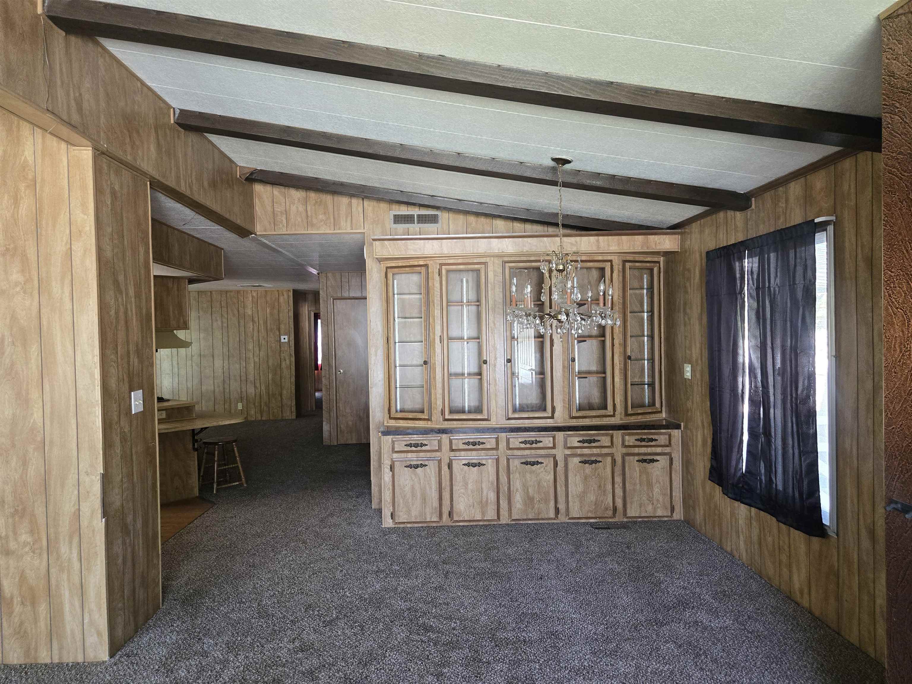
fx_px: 606
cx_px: 456
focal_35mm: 23
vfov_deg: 58.9
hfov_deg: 73.9
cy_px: 342
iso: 800
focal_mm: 5.4
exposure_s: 1/120
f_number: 1.8
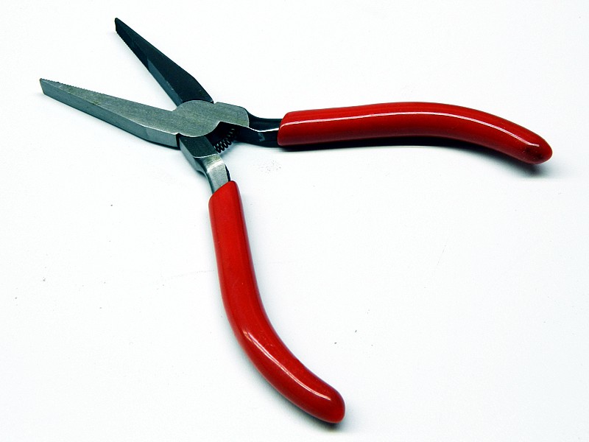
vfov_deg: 30.9
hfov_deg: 40.4
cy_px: 221
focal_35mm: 47
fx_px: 800
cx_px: 294
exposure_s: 1/20
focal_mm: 8.4
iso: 80
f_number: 3.6
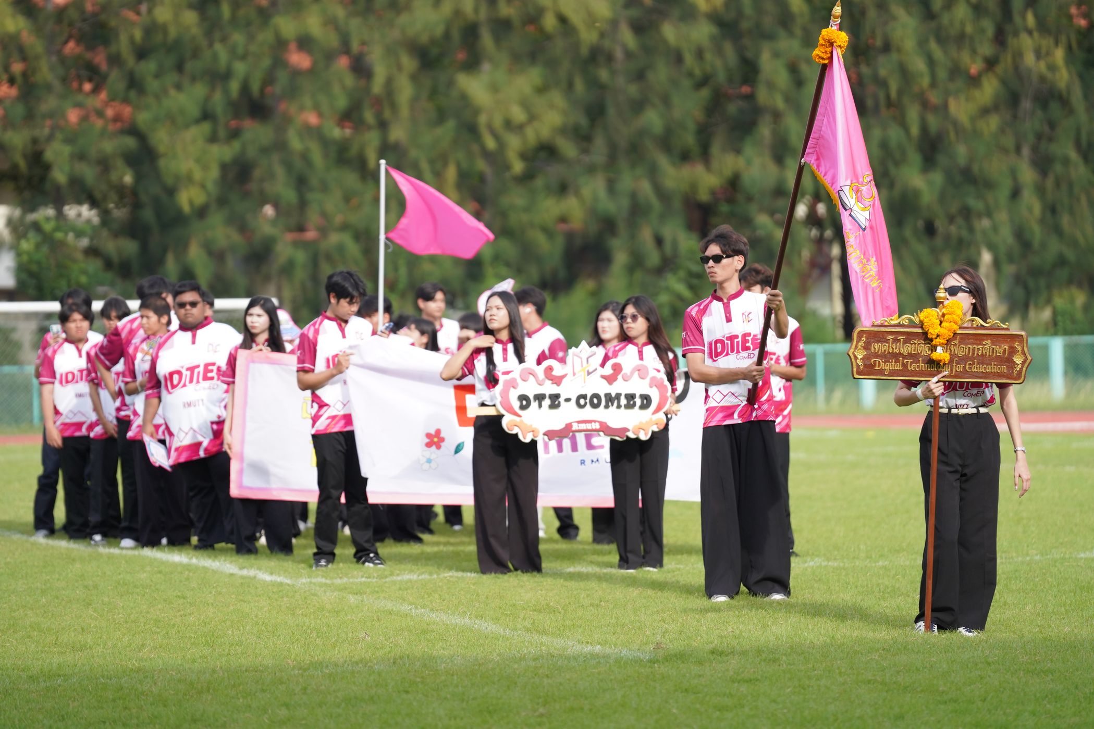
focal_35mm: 171
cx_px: 547
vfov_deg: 8.0
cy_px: 364
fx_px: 5196
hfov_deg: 12.0
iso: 500
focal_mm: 171
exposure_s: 1/4000
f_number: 2.8
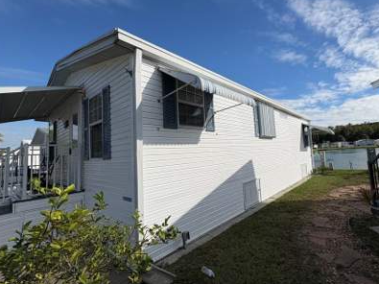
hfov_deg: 90.3
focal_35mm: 17
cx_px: 220
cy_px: 137
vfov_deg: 74.7
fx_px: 186
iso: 50
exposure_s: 1/4630
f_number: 2.2
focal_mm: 2.22
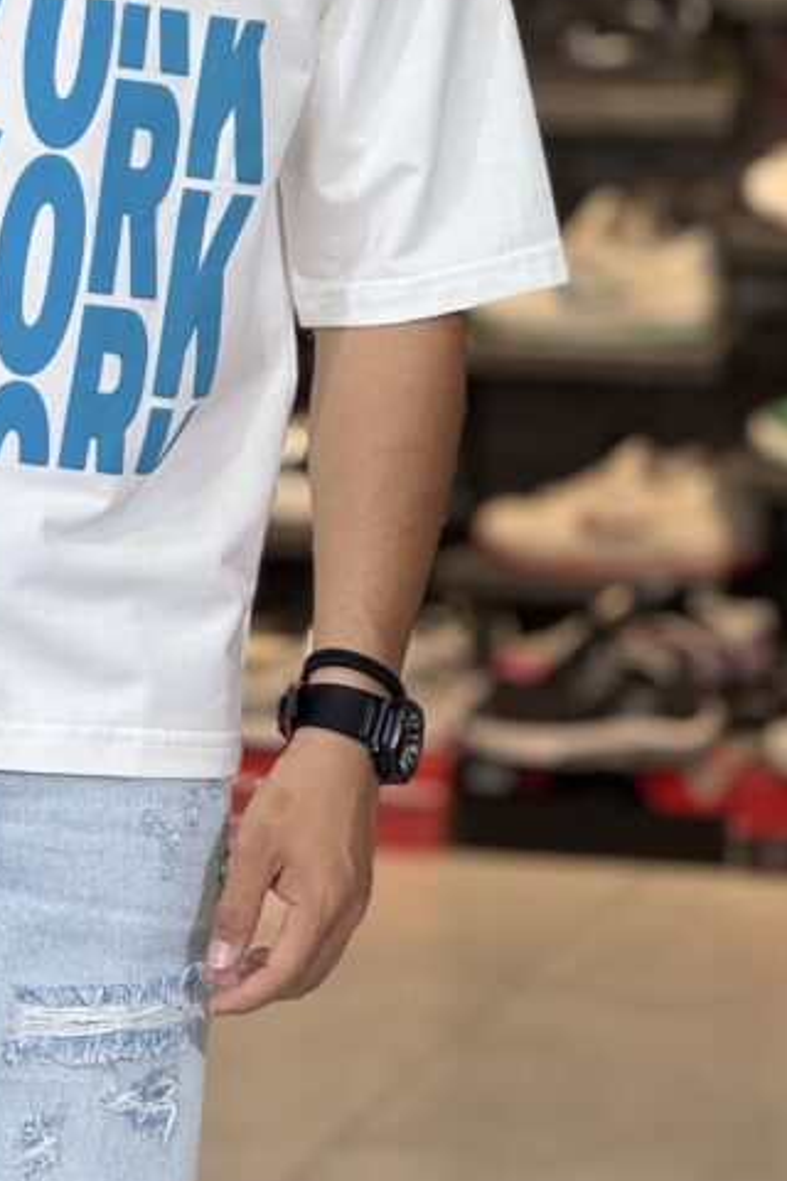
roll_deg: -0.6
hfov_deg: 5.2
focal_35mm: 266
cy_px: 79
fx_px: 8722
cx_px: -74
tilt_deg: -5.5
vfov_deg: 7.7
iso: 100
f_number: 2.8
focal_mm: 15.66
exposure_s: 1/100
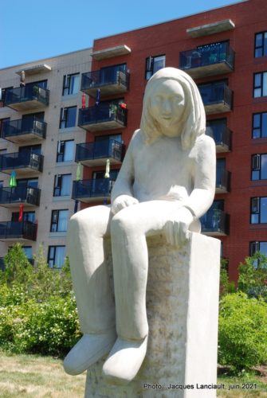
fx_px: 582
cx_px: 134
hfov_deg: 25.8
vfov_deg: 37.8
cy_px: 199
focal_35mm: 52
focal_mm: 35
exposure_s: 1/20
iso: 100
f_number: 20
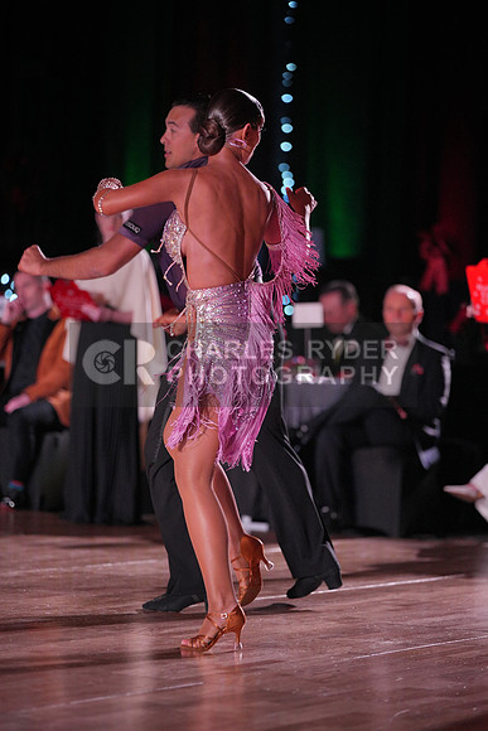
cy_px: 366
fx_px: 2987
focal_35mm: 147
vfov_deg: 14.0
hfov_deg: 9.3
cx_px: 244
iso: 2000
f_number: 2.8
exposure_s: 1/800
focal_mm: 147
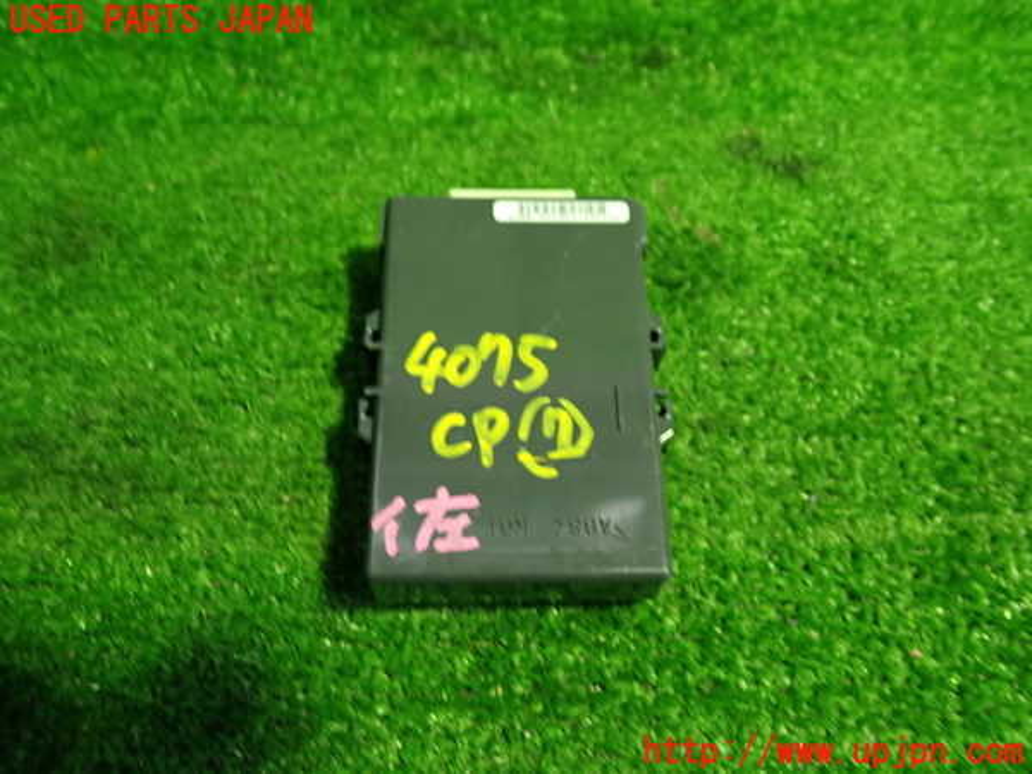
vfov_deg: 46.8
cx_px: 516
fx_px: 894
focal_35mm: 30
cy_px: 387
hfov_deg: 60.0
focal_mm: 5.4
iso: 250
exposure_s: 1/30
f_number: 2.3
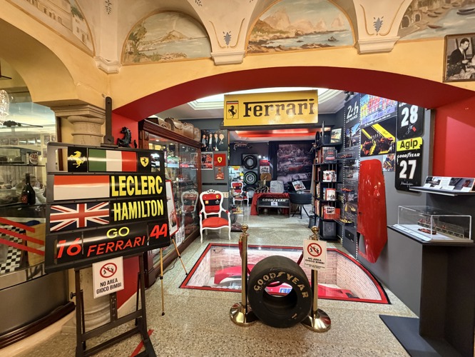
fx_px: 192
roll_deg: +0.1
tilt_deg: -3.3
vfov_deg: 85.7
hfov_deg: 102.0
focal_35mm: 14
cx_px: 238
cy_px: 178
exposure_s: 1/50
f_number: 2.2
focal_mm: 2.22
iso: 400
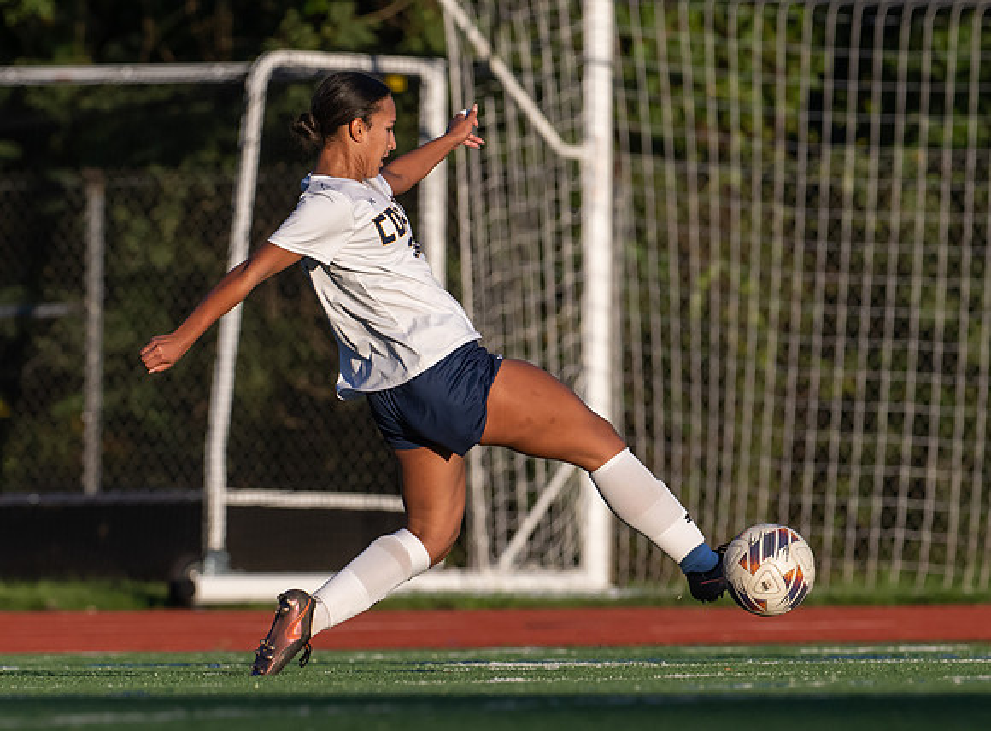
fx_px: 26493
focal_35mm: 931
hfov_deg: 2.1
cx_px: 281
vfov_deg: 1.6
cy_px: 480
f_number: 5.6
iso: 640
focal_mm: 400
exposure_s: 1/2500
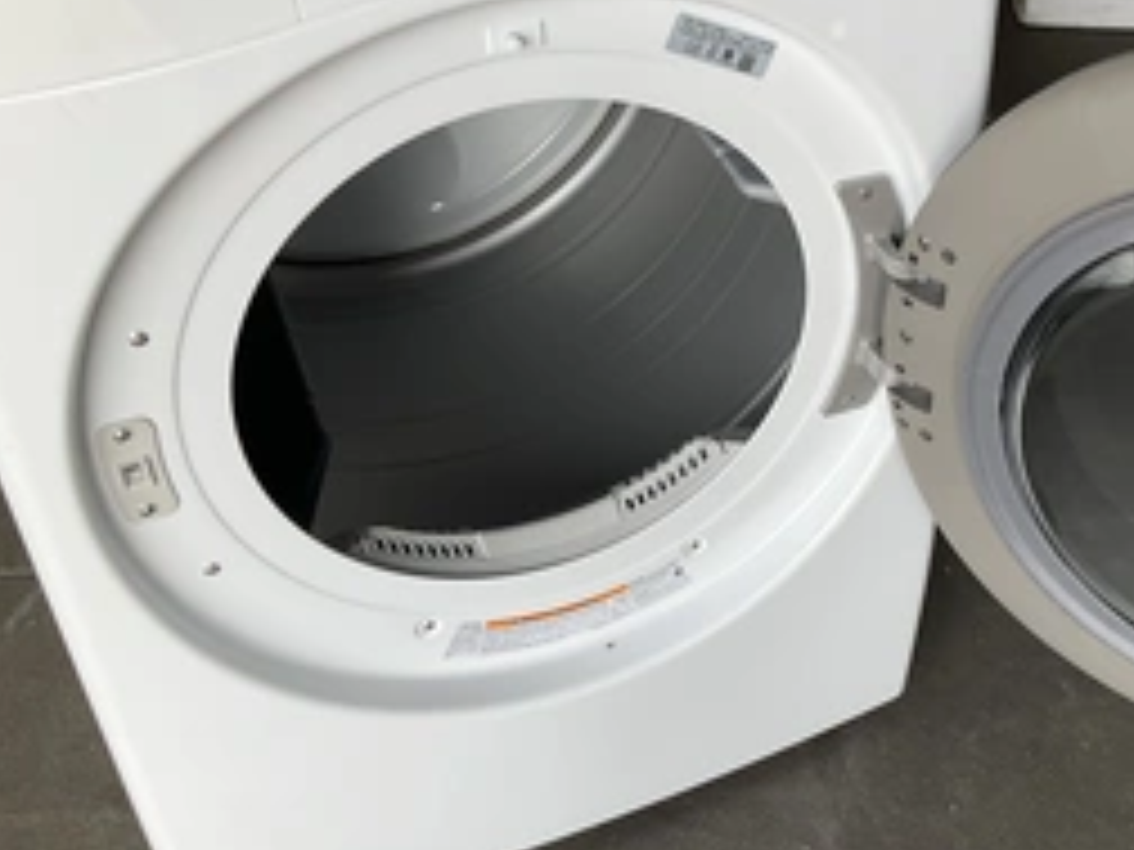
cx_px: 846
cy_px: 387
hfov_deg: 40.1
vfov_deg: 31.5
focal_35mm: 46
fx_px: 1507
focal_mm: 3
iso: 20
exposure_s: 1/241
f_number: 1.8
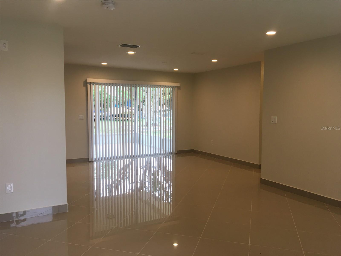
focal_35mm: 29
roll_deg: -0.4
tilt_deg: -3.8
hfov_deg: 61.7
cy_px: 128
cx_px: 170
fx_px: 286
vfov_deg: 48.2
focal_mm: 4.15
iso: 25
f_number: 2.2
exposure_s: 1/40
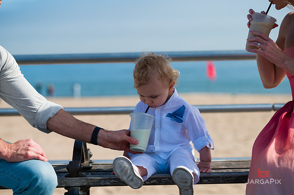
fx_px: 898
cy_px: 98
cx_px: 147
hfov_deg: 18.6
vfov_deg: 12.4
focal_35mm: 110
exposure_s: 1/2500
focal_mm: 110
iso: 200
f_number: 4
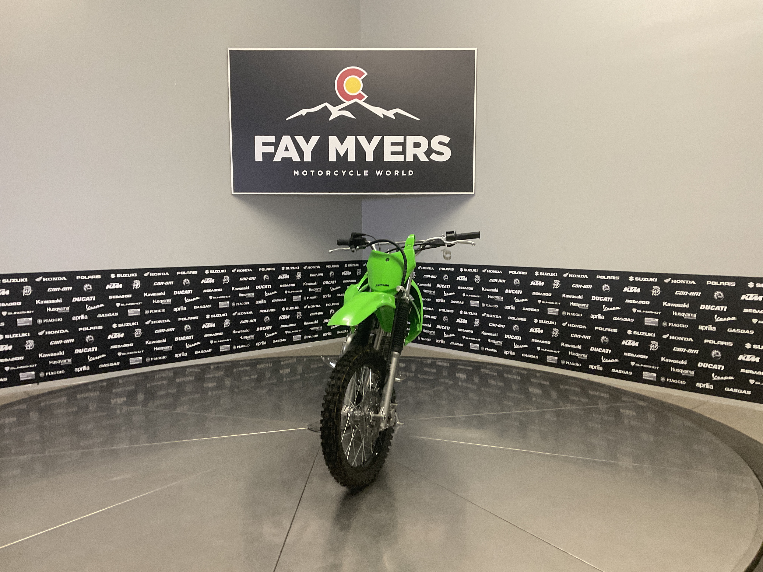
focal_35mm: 29
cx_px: 382
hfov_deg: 61.7
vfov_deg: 48.2
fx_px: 639
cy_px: 286
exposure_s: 1/60
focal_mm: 3
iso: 160
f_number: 1.8
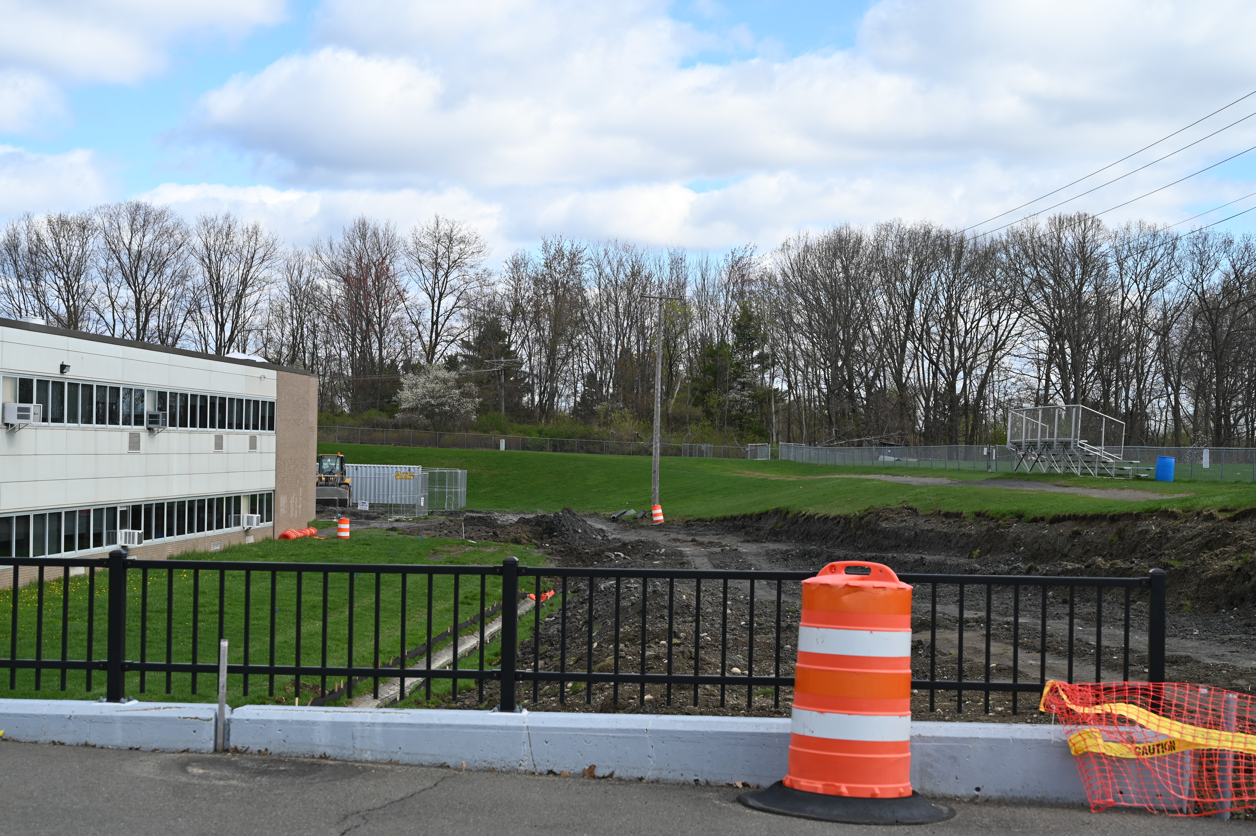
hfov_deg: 37.5
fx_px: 1848
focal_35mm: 53
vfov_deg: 25.5
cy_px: 418
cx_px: 628
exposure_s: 1/320
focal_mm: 53
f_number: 6.3
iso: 100
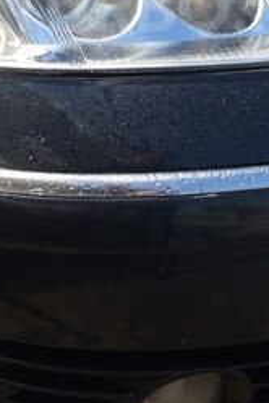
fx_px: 897
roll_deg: -0.5
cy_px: 7
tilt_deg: -10.5
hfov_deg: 17.0
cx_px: 172
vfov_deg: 24.3
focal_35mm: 80
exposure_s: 1/912
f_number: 2.2
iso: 32
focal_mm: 4.15
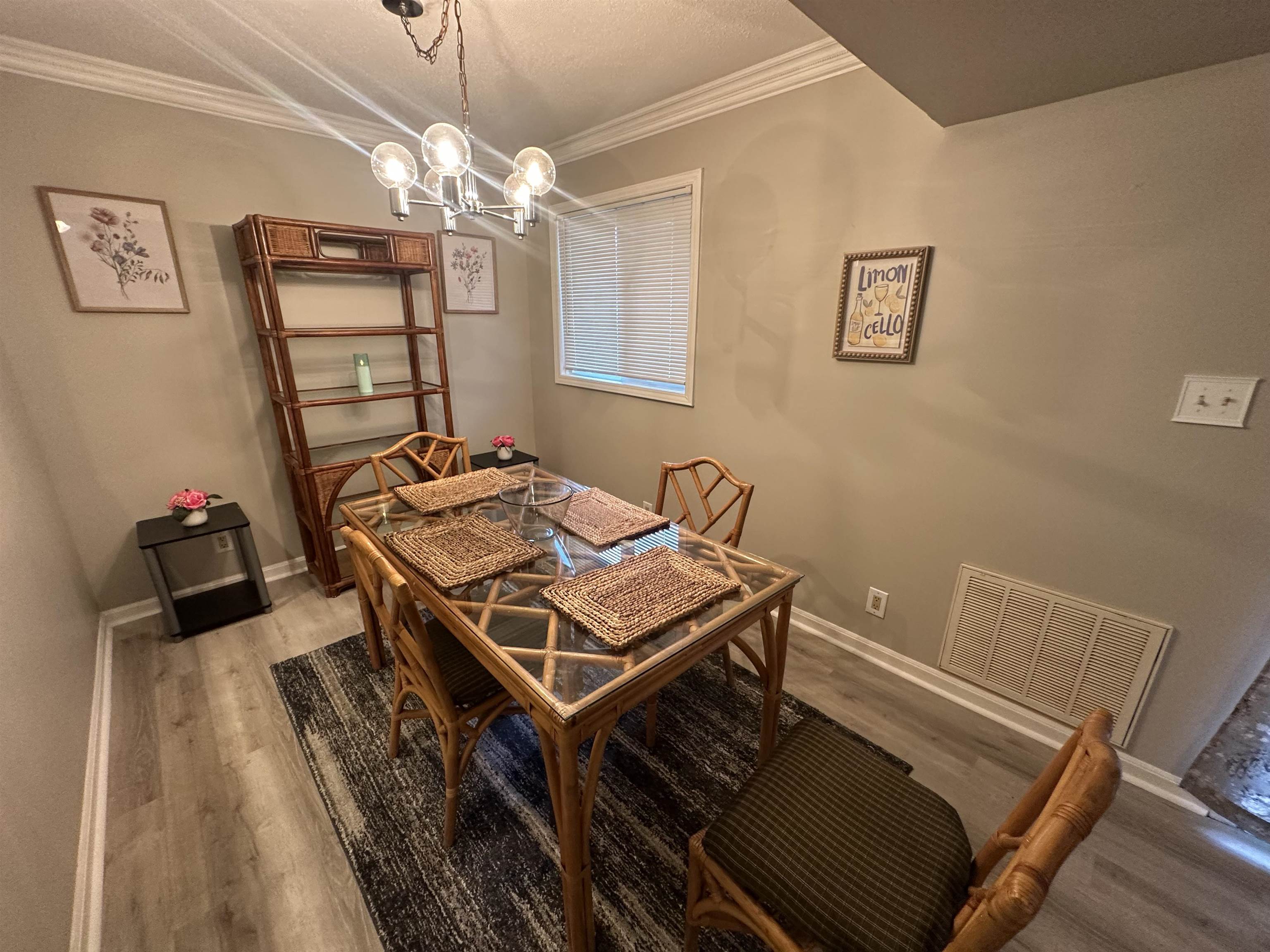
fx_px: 514
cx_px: 635
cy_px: 476
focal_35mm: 14
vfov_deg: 85.7
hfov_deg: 102.1
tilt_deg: -17.7
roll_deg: -1.0
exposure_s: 1/60
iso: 250
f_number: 2.2
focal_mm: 2.22
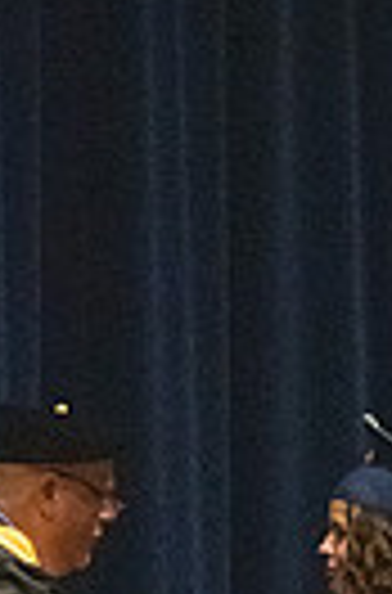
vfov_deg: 3.5
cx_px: 65
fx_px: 9795
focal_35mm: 595
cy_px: 918
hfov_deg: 2.3
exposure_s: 1/400
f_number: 3.2
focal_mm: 116
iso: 10000
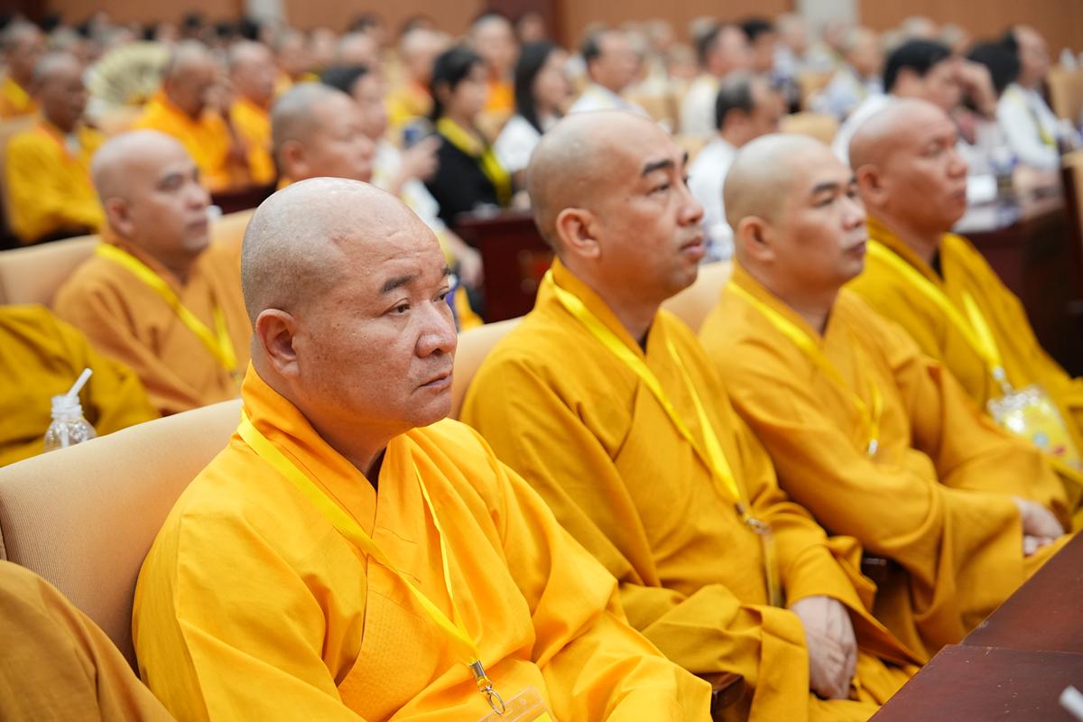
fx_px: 1955
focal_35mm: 65
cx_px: 542
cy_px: 361
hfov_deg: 31.0
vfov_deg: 20.9
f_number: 2.8
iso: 2000
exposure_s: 1/160
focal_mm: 65
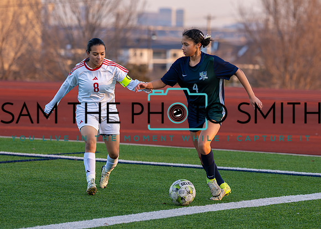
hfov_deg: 10.4
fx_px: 1761
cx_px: 206
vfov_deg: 7.4
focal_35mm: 193
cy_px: 114
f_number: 2.8
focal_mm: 122
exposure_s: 1/1600
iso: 400
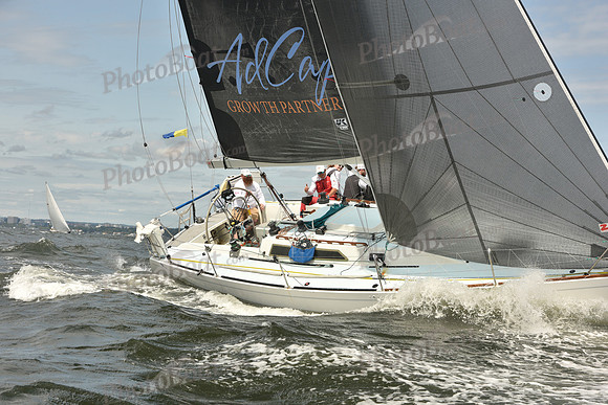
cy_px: 202
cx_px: 304
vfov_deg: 19.5
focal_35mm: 70
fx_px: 1182
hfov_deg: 28.8
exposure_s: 1/800
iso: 250
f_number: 10
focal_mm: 70
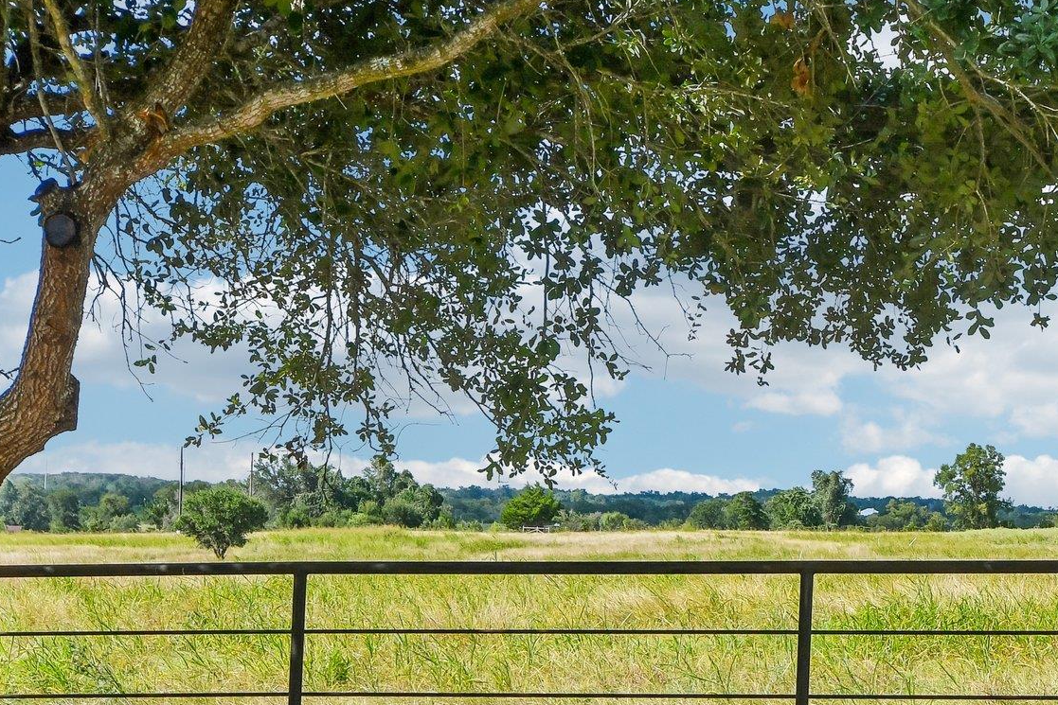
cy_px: 475
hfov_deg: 29.5
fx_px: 1940
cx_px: 904
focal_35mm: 66
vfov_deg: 20.5
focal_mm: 24
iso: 400
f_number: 8
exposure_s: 1/1250
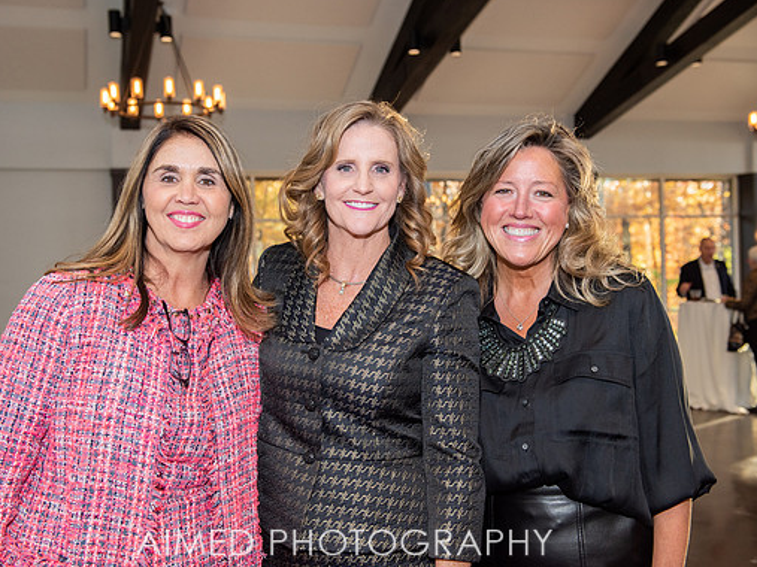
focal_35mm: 42
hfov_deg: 44.8
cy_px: 283
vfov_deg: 34.3
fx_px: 918
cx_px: 346
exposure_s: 1/250
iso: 640
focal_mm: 38
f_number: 4
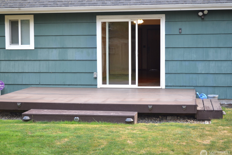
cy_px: 79
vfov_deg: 21.9
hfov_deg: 32.4
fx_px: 400
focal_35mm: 62
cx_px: 115
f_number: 5.3
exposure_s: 1/30
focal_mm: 40
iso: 400
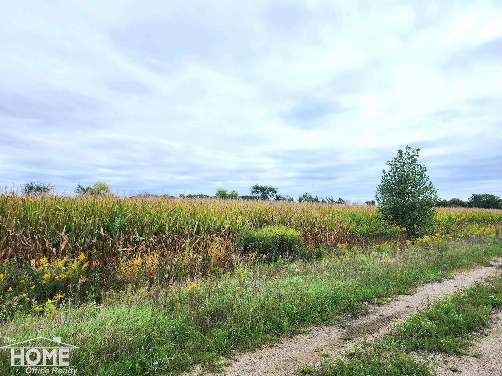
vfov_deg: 58.9
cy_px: 188
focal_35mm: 23
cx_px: 251
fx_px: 334
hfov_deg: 73.9
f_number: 1.8
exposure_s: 1/833
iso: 12
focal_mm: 6.4
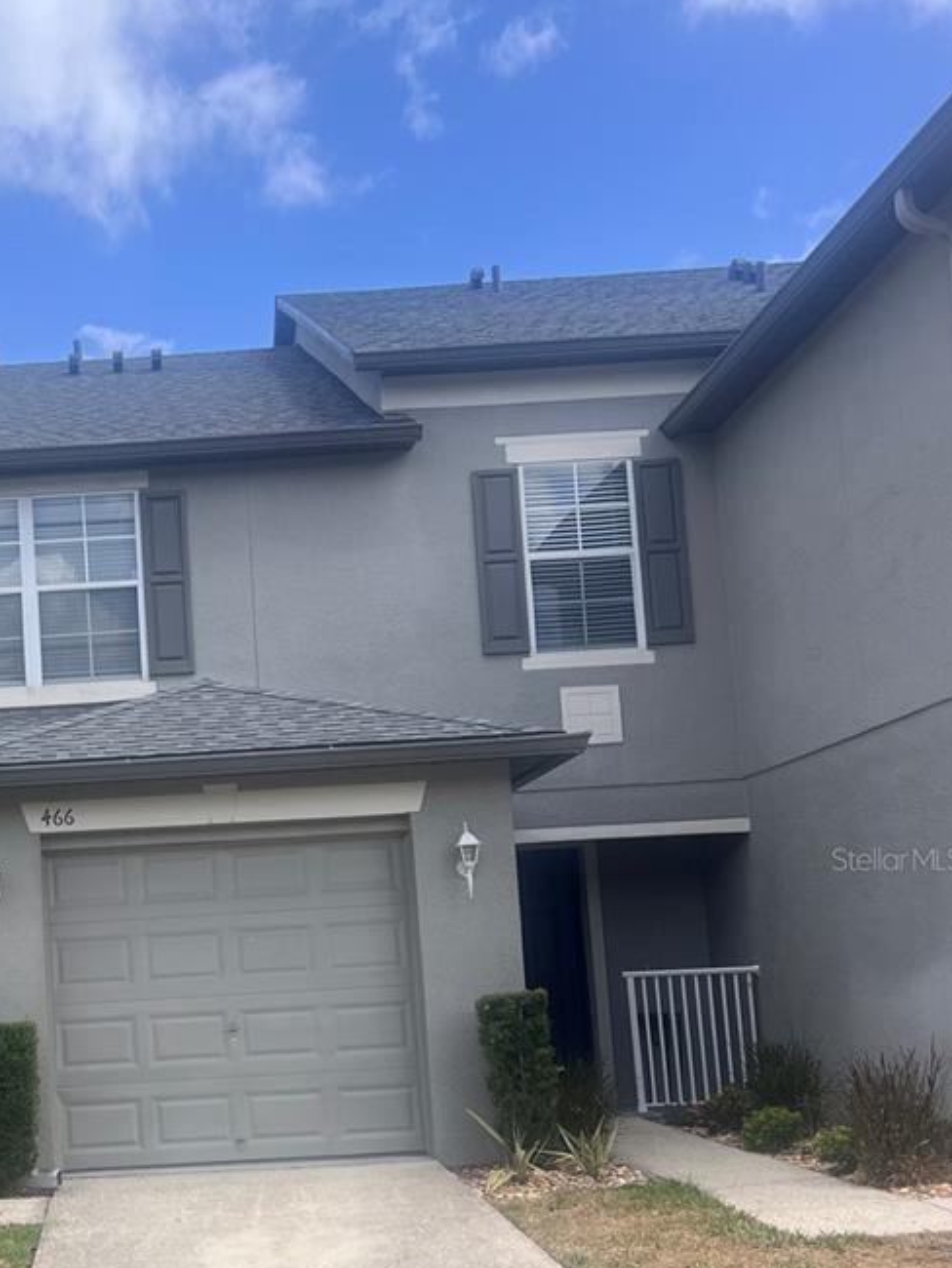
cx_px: 92
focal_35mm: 48
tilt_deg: +5.3
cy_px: 858
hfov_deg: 29.0
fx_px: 1759
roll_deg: +1.5
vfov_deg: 39.1
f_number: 1.5
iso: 50
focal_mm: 5.7
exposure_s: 1/3077
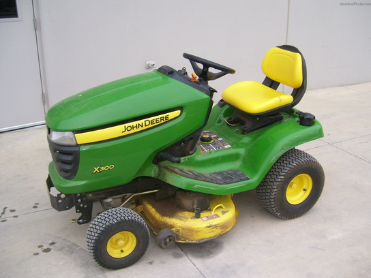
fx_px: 397
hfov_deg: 50.1
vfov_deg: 38.7
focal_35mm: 37
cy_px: 139
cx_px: 186
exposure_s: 1/350
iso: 80
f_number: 2.7
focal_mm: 6
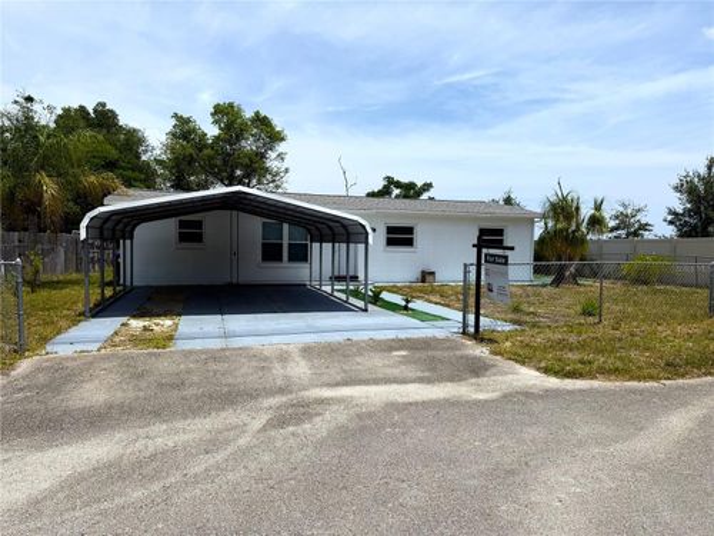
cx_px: 357
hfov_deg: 71.6
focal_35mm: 24
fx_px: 495
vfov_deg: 56.8
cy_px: 268
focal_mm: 6.76
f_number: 1.78
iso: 80
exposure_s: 1/8130
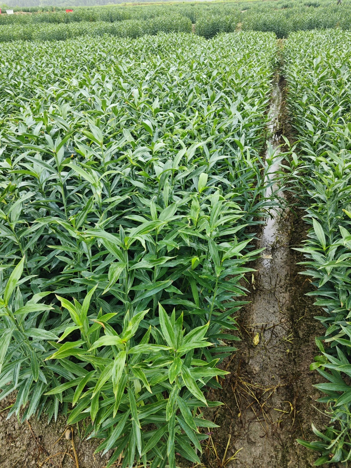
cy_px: 234
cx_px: 176
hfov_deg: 58.9
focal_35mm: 23
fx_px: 311
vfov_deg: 73.9
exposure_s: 1/182
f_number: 1.8
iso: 50
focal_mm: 5.43
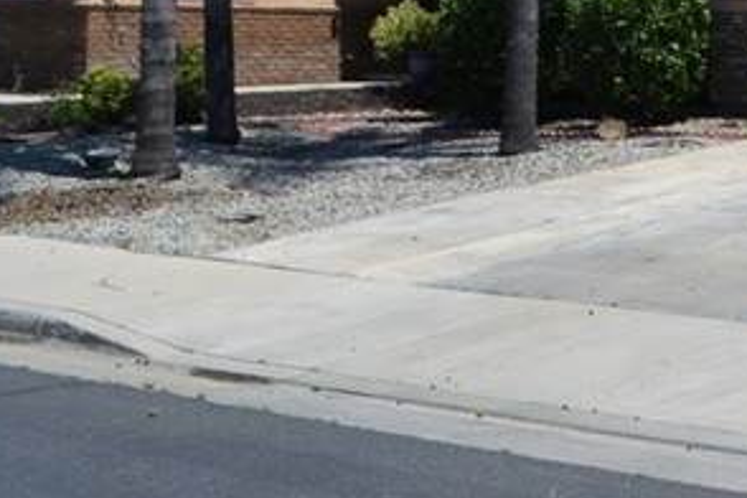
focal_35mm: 94
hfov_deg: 19.1
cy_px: -220
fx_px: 1950
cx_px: 1108
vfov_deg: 13.8
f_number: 8
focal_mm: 18
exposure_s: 1/250
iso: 100
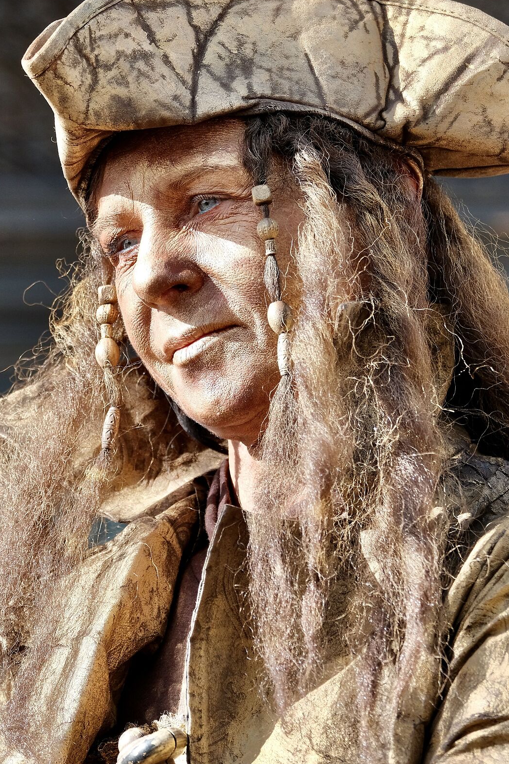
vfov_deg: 9.9
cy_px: 241
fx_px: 4391
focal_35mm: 207
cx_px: 260
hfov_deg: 6.6
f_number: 4.5
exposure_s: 1/450
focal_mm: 90.4
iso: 400
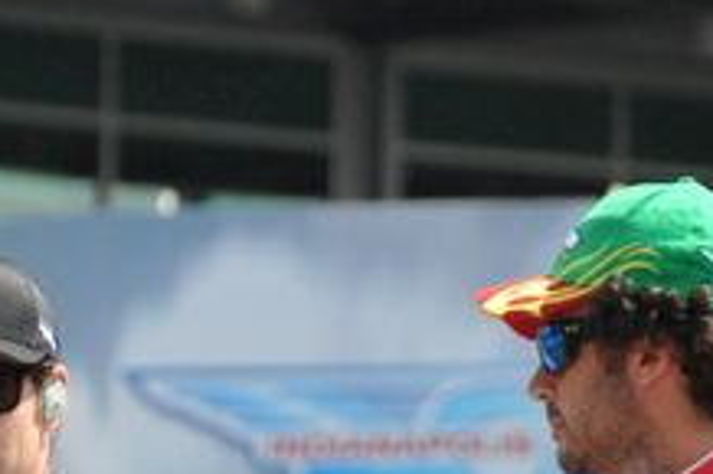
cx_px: -62
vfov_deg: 1.5
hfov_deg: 2.2
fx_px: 18504
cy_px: 464
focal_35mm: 935
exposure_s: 1/2000
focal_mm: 170
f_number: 5.6
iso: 1000
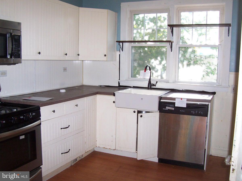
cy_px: 90
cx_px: 121
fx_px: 259
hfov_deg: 50.1
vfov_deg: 38.7
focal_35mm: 37
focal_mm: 5.6
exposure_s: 1/60
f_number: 2.8
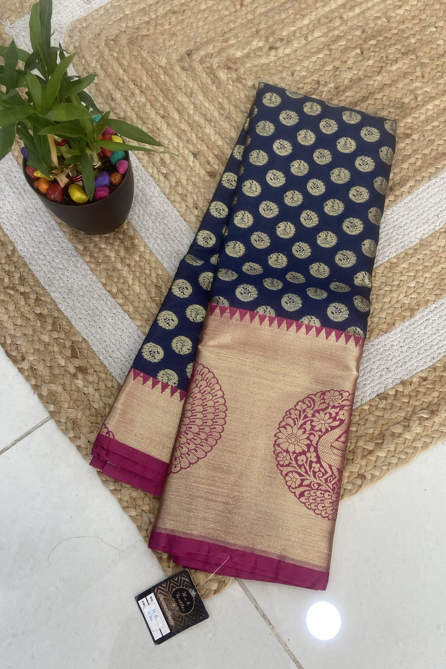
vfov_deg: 65.5
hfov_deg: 46.4
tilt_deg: -73.3
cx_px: 234
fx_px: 520
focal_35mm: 28
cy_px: 334
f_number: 1.8
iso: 40
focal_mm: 4.25
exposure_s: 1/100
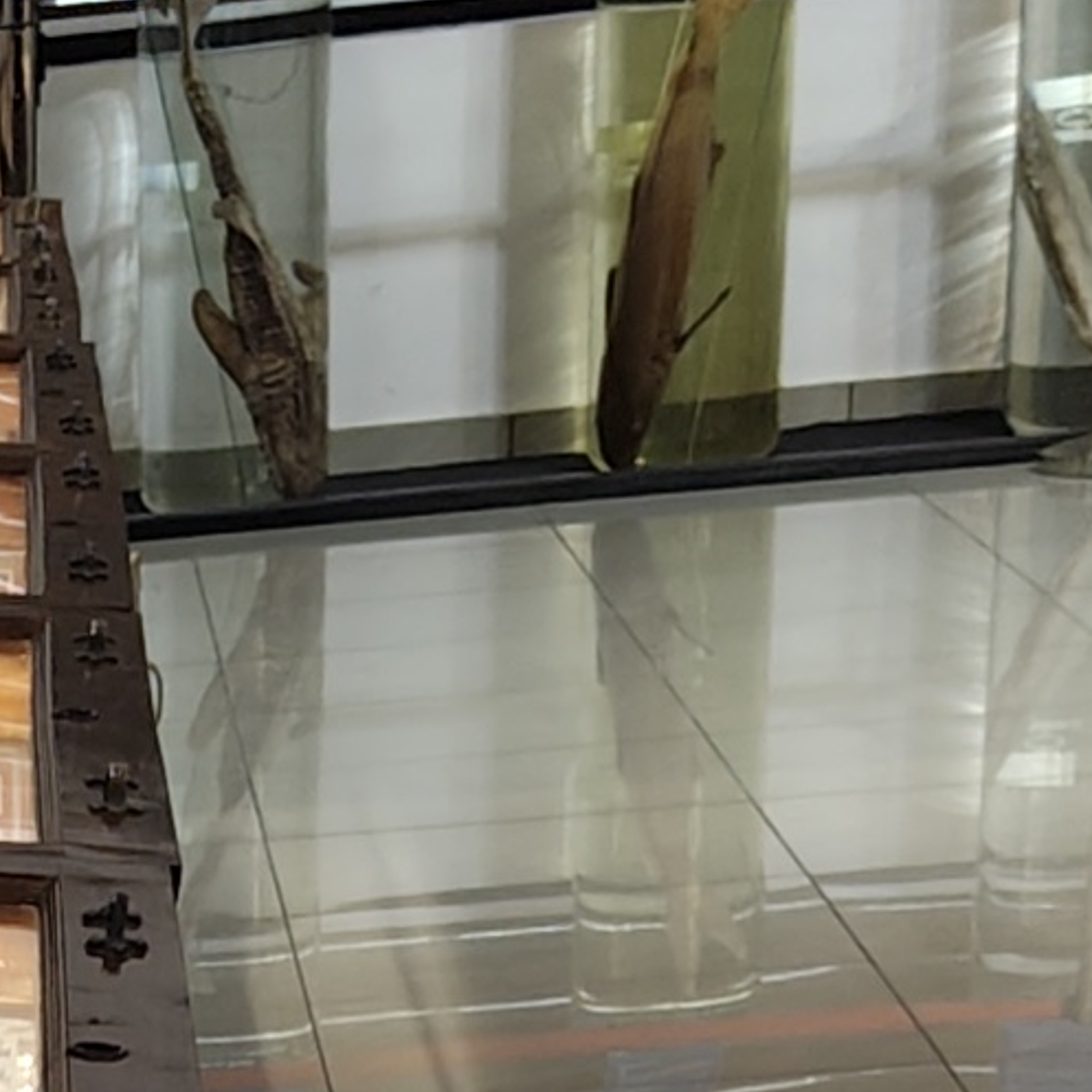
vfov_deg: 9.0
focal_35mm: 175
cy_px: 2590
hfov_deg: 9.2
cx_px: -1312
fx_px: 6246
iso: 92
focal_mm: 5.56
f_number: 1.88
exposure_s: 1/50
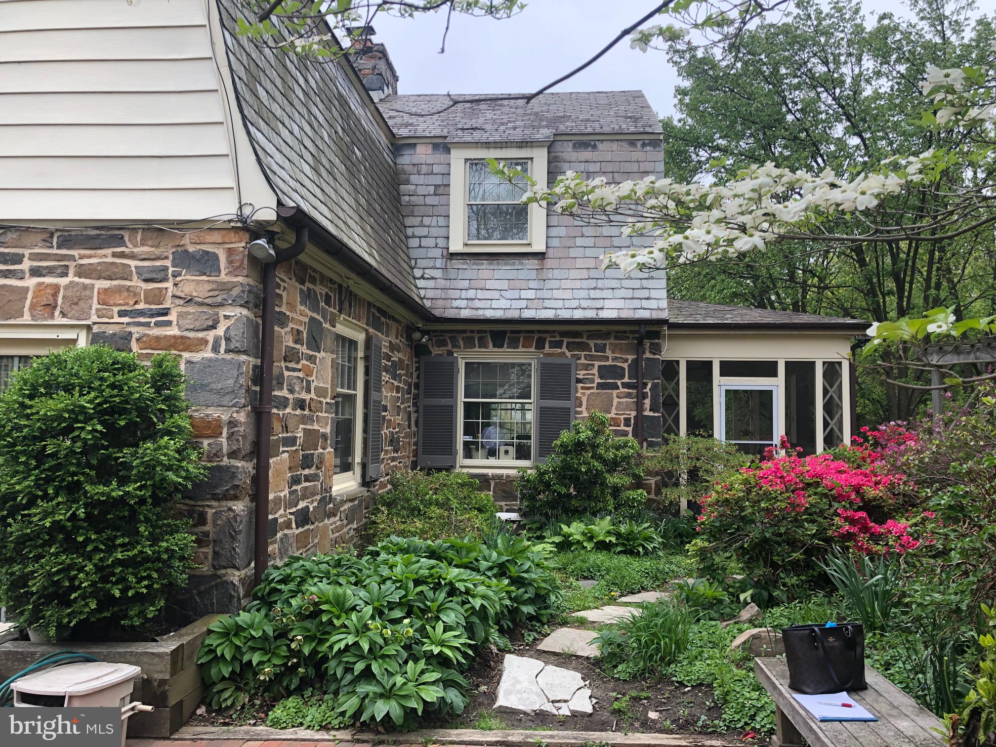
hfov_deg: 63.4
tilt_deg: +2.6
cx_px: 498
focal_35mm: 28
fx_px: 806
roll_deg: +0.3
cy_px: 374
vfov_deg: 49.7
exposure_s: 1/262
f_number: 1.8
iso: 20
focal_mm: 4
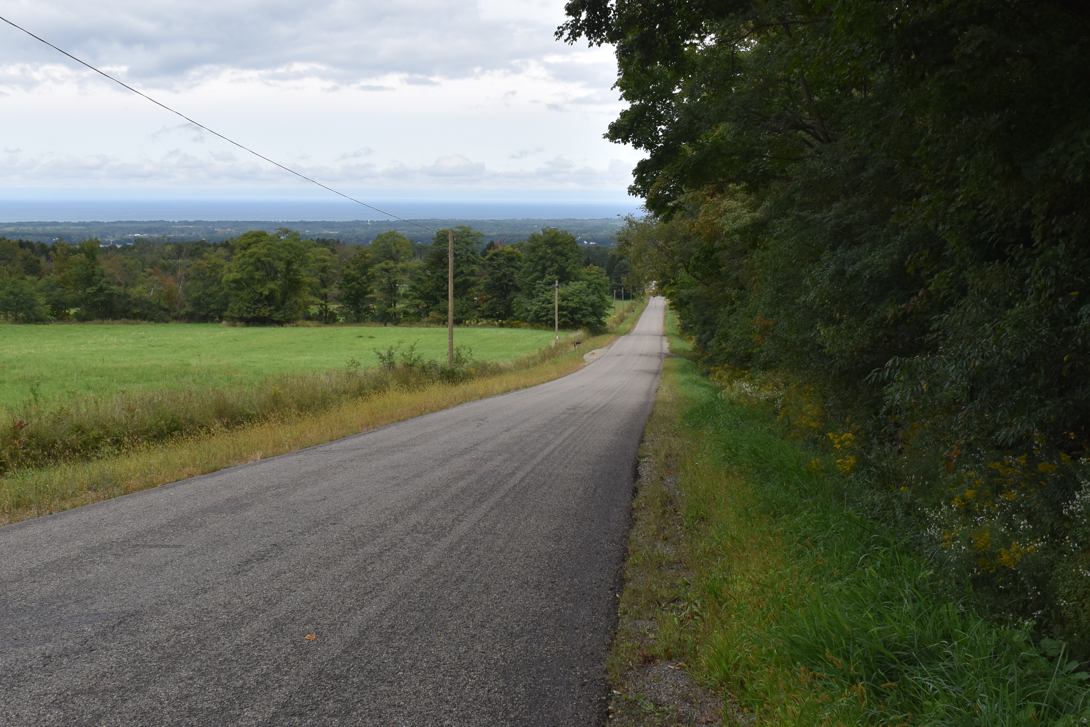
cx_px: 533
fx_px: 1262
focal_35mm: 42
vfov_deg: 32.0
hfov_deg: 46.7
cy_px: 263
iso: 200
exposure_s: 1/320
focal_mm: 21
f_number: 9
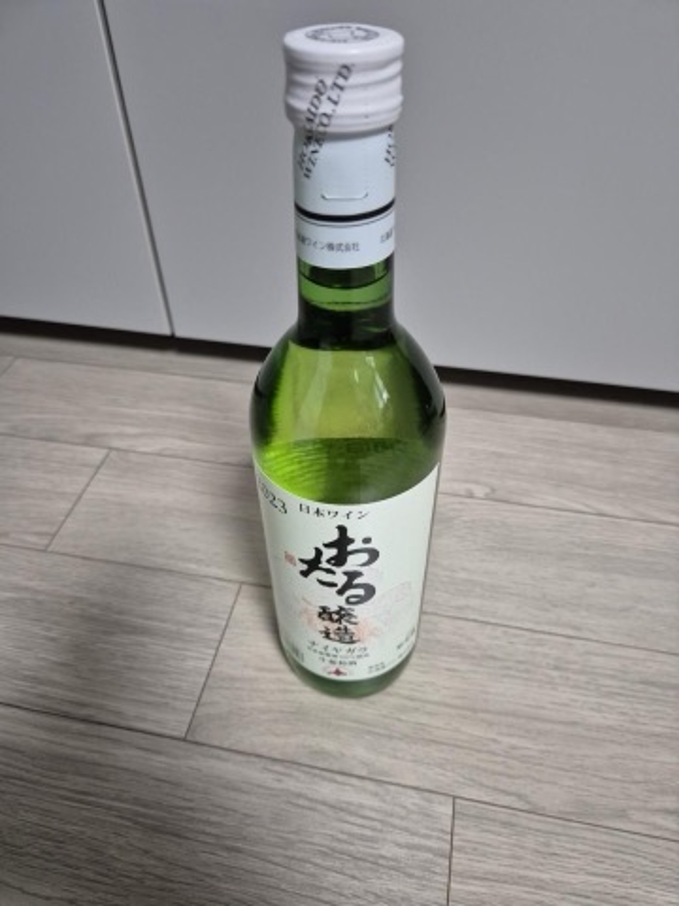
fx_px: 602
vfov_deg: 73.9
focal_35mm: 23
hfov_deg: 58.9
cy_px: 453
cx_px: 340
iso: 500
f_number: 1.8
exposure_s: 1/120
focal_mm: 5.4
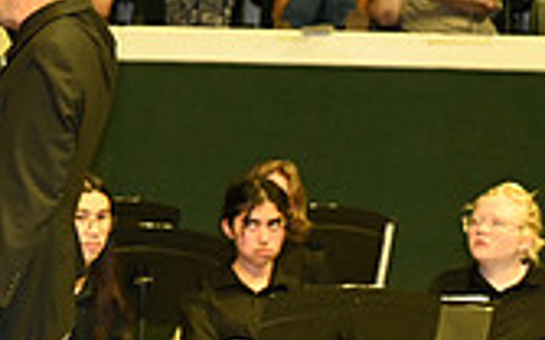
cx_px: -300
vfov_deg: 6.3
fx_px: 3042
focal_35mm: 205
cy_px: 471
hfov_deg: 9.9
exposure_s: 1/60
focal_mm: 58
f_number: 5.6
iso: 1600
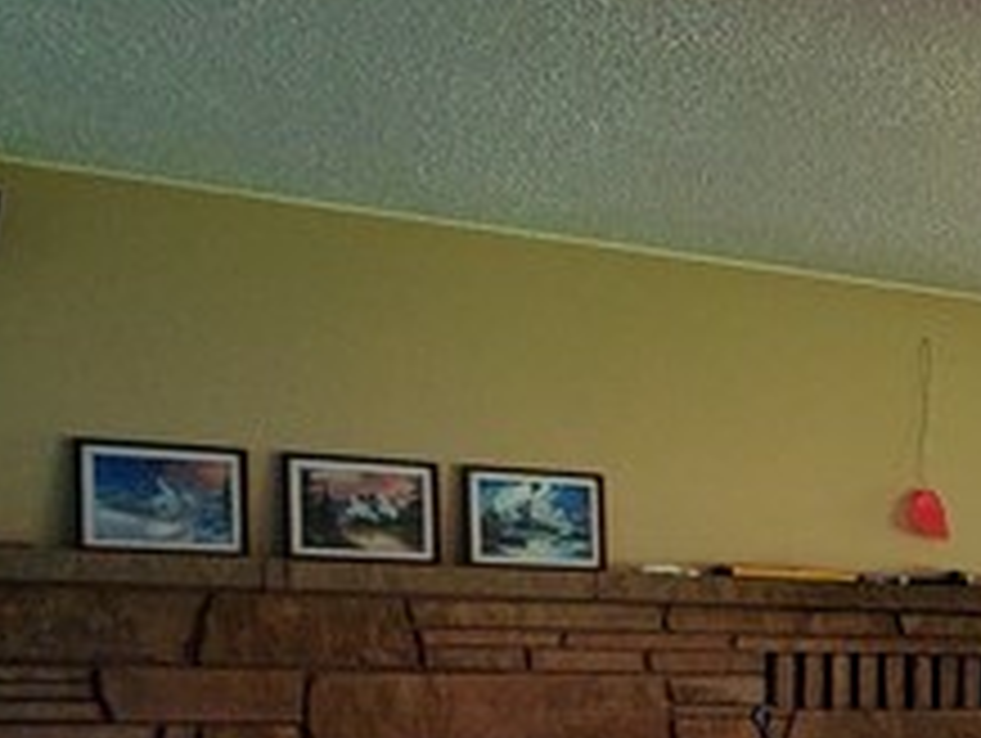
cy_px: 778
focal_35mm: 61
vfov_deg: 22.9
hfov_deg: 22.2
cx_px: 1678
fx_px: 1731
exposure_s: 1/59
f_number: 2.2
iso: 200
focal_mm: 1.8
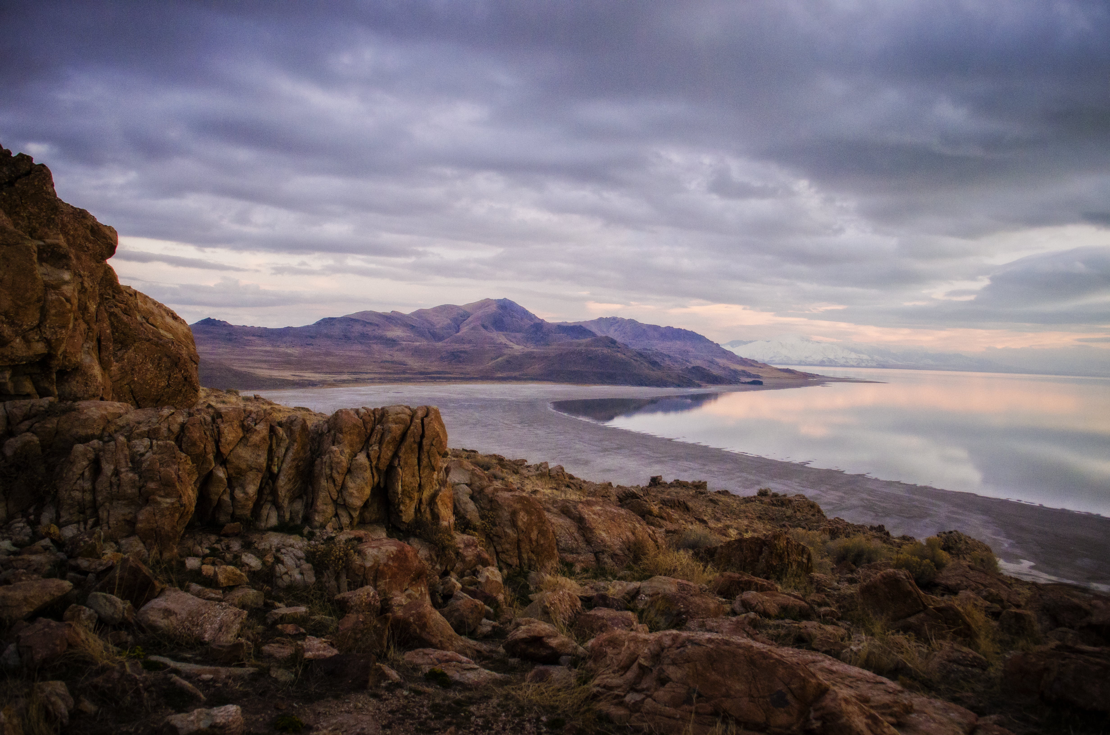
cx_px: 555
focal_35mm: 26
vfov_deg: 50.2
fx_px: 785
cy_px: 368
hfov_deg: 70.5
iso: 2500
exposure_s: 1/160
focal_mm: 17
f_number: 4
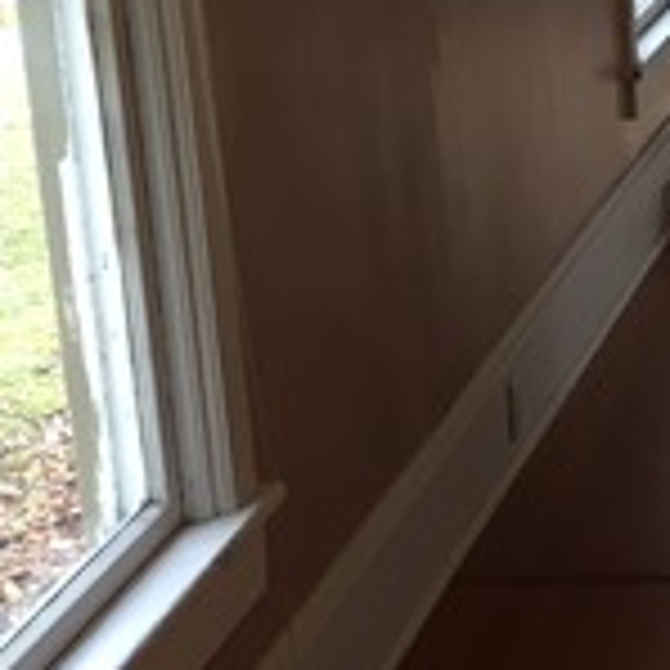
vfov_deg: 15.8
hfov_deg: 14.2
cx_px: 1151
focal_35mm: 110
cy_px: 252
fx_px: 2409
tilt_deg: -14.6
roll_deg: -0.5
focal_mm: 4.15
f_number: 2.2
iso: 25
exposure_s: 1/40
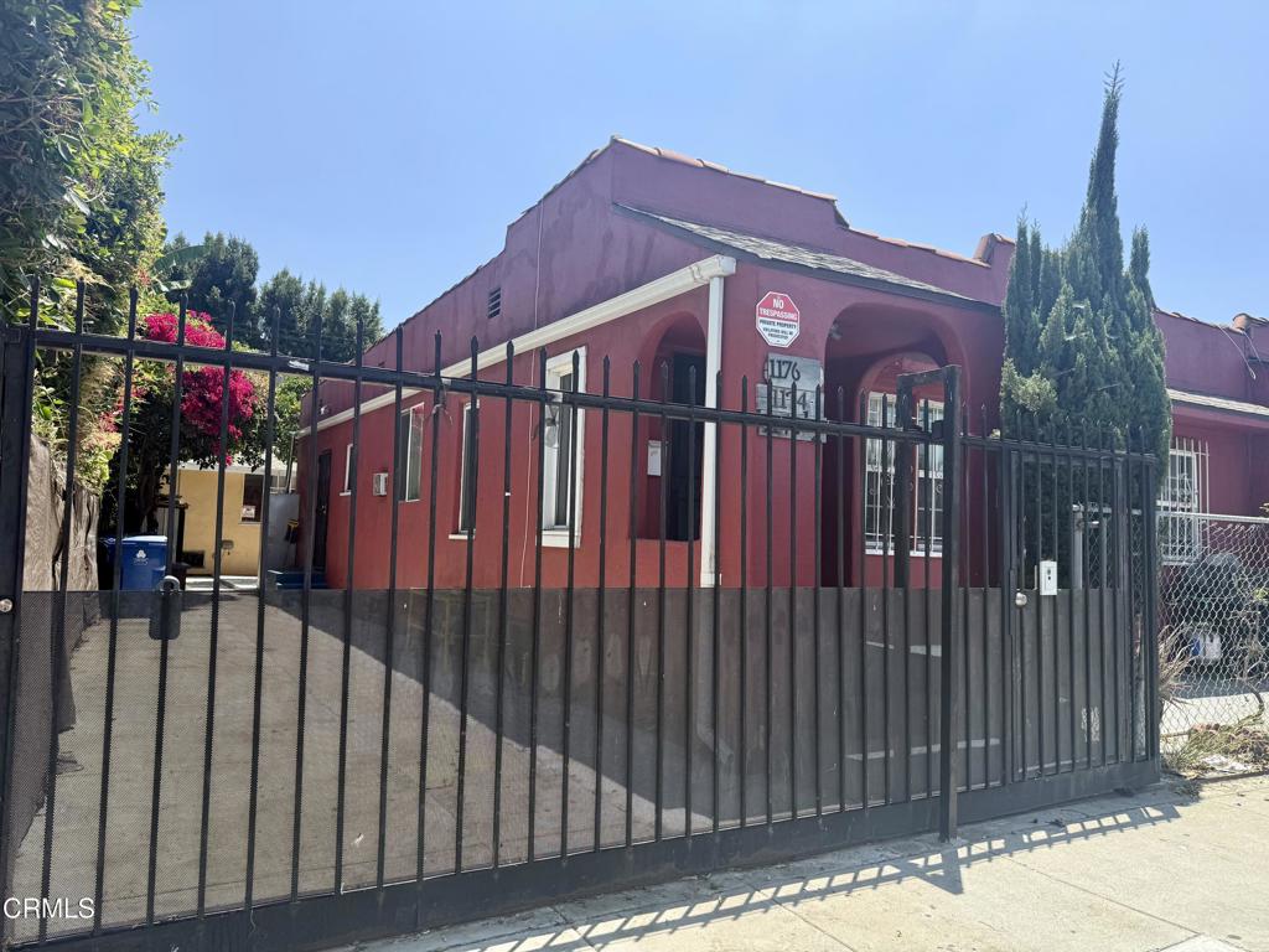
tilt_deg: +5.6
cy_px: 476
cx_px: 634
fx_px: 880
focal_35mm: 24
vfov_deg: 56.8
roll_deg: -2.6
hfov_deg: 71.6
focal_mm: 6.76
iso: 80
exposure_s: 1/2703
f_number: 1.78
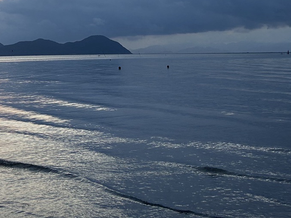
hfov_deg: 24.8
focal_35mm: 77
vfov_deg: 17.6
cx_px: 44
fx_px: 647
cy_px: -89
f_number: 1.5
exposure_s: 1/121
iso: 50
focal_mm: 5.7
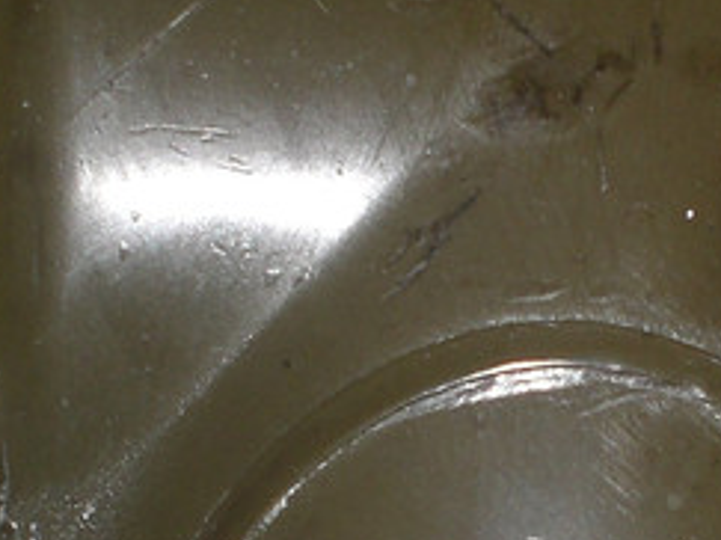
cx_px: 565
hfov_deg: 11.8
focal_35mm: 167
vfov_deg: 8.6
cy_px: 843
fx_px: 3477
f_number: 4.4
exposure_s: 1/60
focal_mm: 6.3
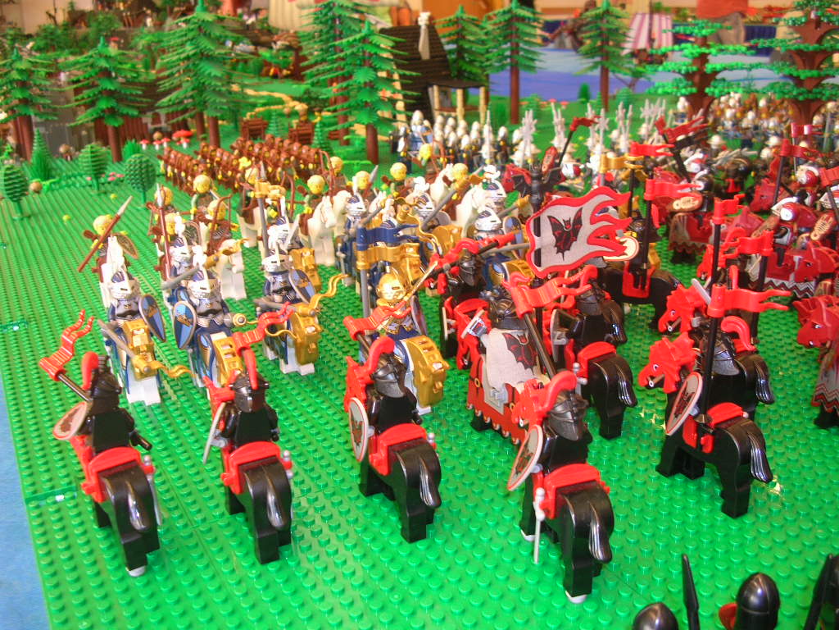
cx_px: 420
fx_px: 848
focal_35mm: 35
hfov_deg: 52.6
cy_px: 315
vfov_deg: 40.7
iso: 50
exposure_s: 1/8.6
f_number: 2.8
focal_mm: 5.8
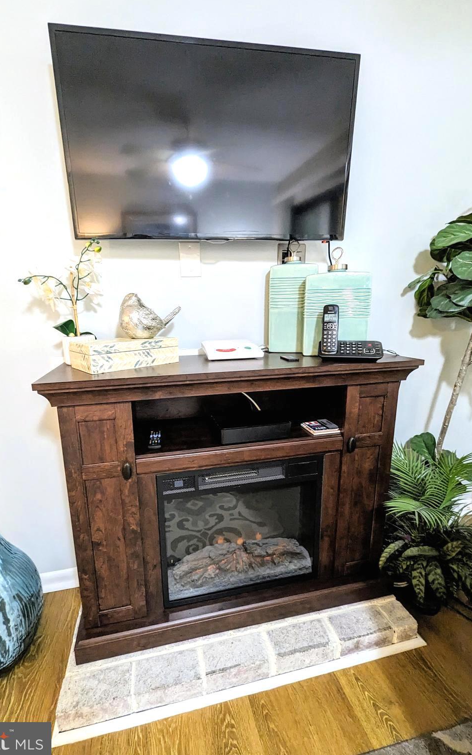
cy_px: 380
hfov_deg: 78.4
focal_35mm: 14
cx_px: 215
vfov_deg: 105.3
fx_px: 288
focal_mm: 1.95
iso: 573
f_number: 2.2
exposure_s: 1/24
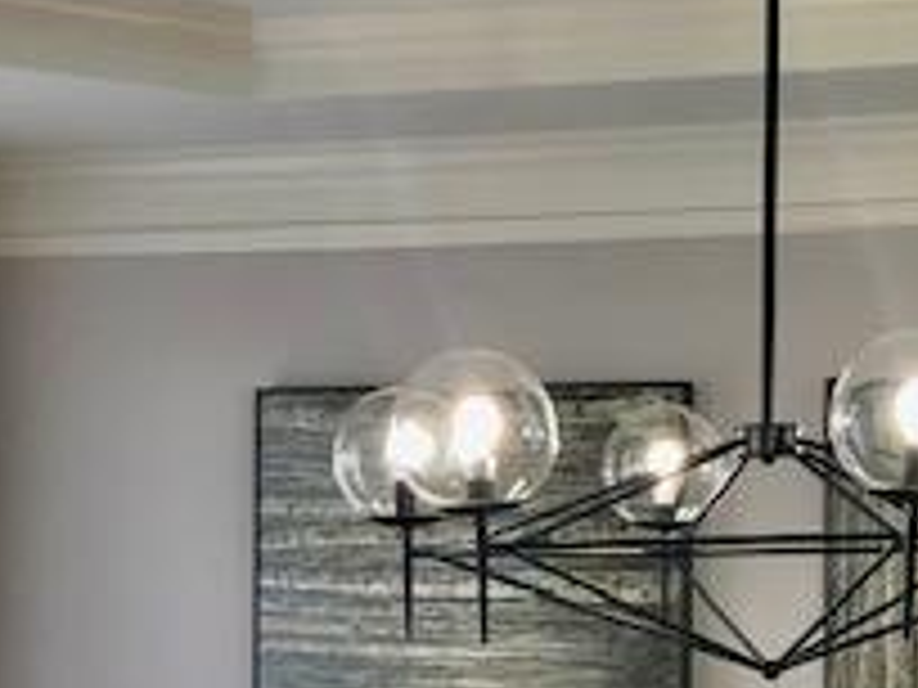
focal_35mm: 88
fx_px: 2334
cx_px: 684
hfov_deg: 22.1
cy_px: 594
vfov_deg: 16.6
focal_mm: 4
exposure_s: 1/40
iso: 25
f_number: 1.8
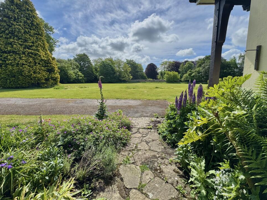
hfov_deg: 98.2
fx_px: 116
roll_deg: +0.0
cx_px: 137
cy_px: 93
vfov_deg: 81.6
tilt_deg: -7.8
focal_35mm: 15
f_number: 2.2
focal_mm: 2.22
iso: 50
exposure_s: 1/2083
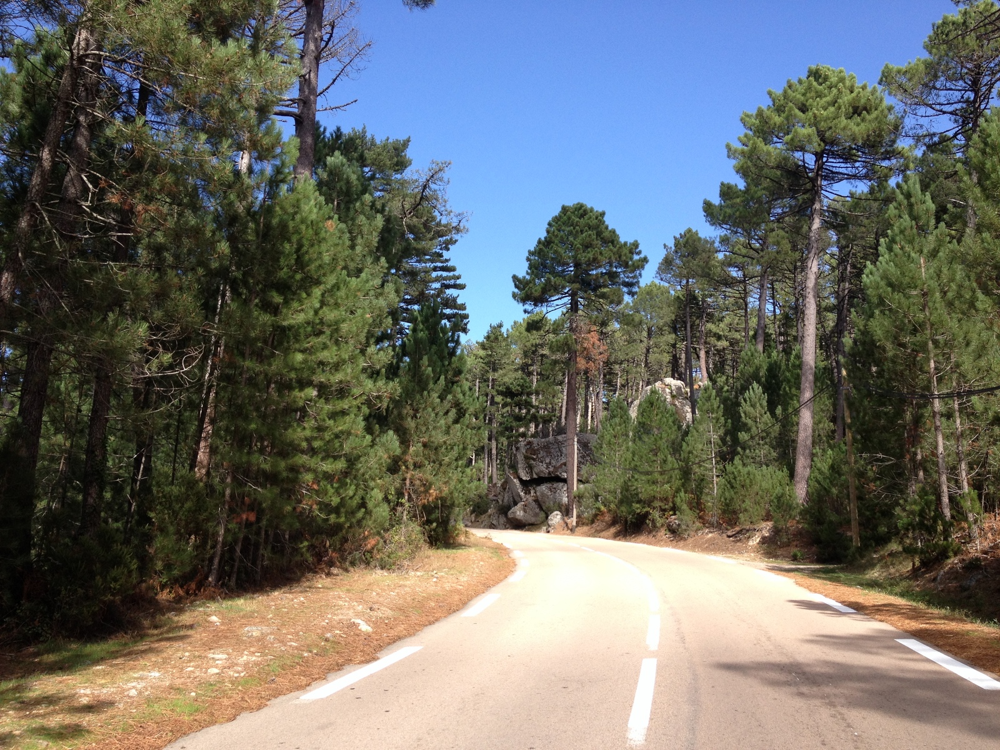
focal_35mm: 35
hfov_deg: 52.6
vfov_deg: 40.7
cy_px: 375
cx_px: 500
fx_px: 1011
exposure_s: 1/665
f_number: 2.4
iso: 64
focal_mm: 4.28
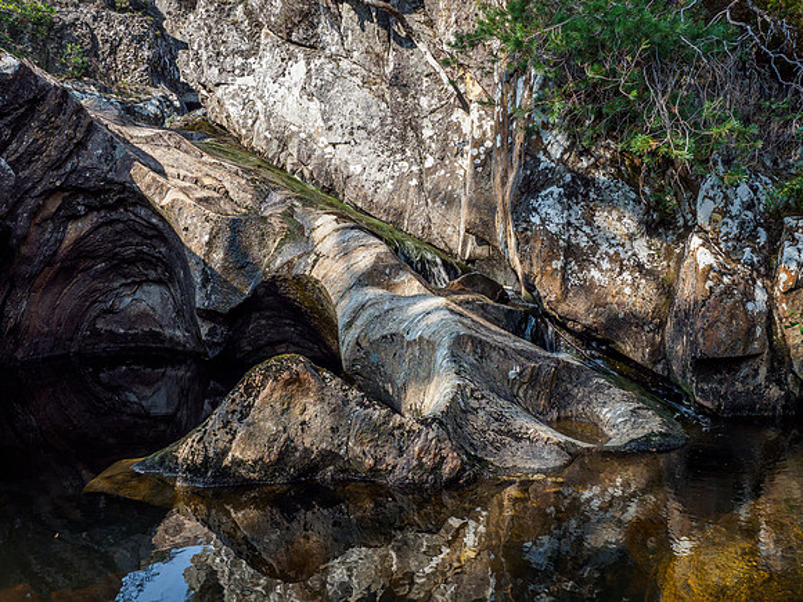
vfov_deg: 56.8
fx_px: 557
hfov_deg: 71.6
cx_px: 402
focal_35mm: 24
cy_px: 301
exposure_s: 1/30
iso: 200
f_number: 7.1
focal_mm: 12
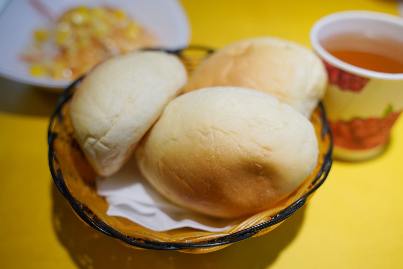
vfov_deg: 37.9
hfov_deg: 54.4
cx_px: 202
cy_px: 134
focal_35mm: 35
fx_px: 392
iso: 400
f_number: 4
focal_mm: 35
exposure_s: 1/60
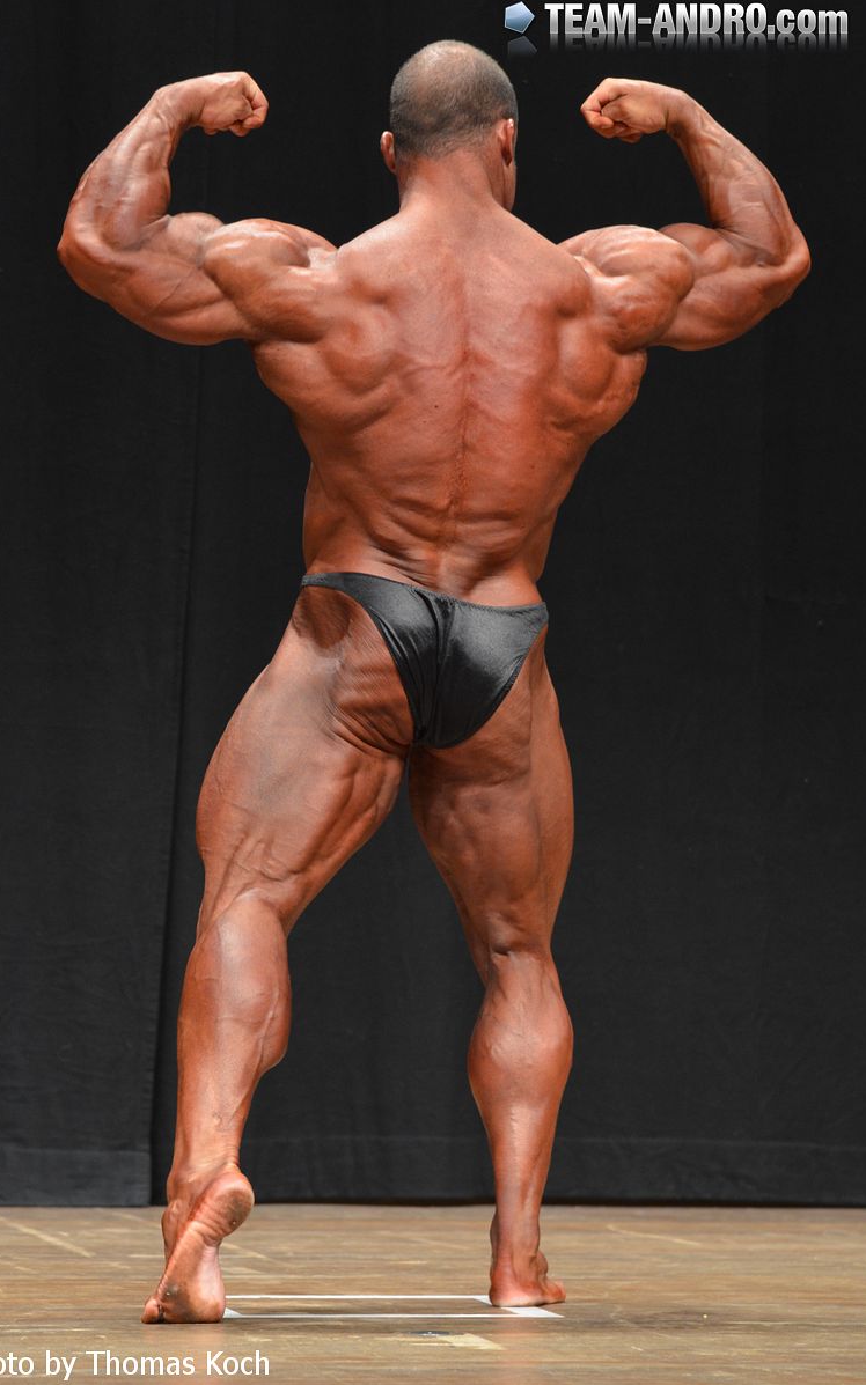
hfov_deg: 12.6
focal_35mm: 104
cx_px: 414
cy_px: 693
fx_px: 3928
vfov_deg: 20.0
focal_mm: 68
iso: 1250
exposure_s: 1/80
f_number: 4
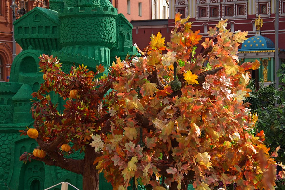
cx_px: 142
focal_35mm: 120
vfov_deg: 11.4
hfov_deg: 17.1
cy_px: 95
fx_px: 950
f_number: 8
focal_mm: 80
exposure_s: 1/160
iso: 100
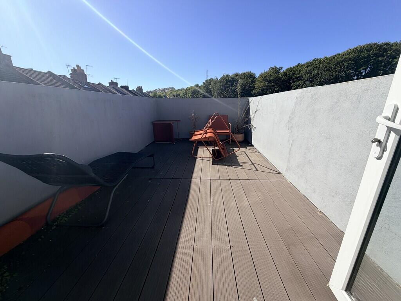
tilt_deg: -16.0
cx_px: 200
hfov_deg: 102.1
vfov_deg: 85.7
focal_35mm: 14
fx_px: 162
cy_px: 150
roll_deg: -0.8
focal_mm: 2.22
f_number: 2.2
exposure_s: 1/955
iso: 20
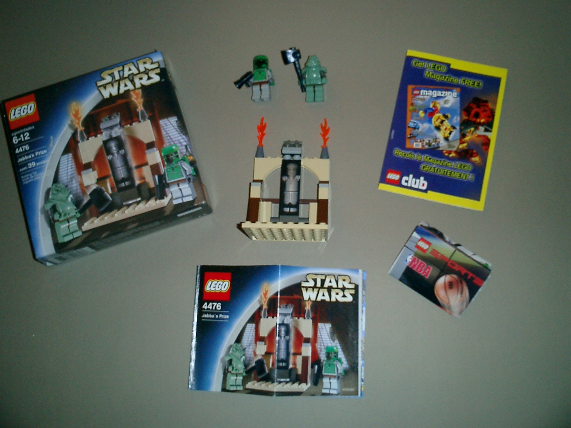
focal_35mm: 36
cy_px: 214
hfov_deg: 51.4
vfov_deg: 39.7
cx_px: 286
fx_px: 594
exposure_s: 1/30
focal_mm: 7.5
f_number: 3.2
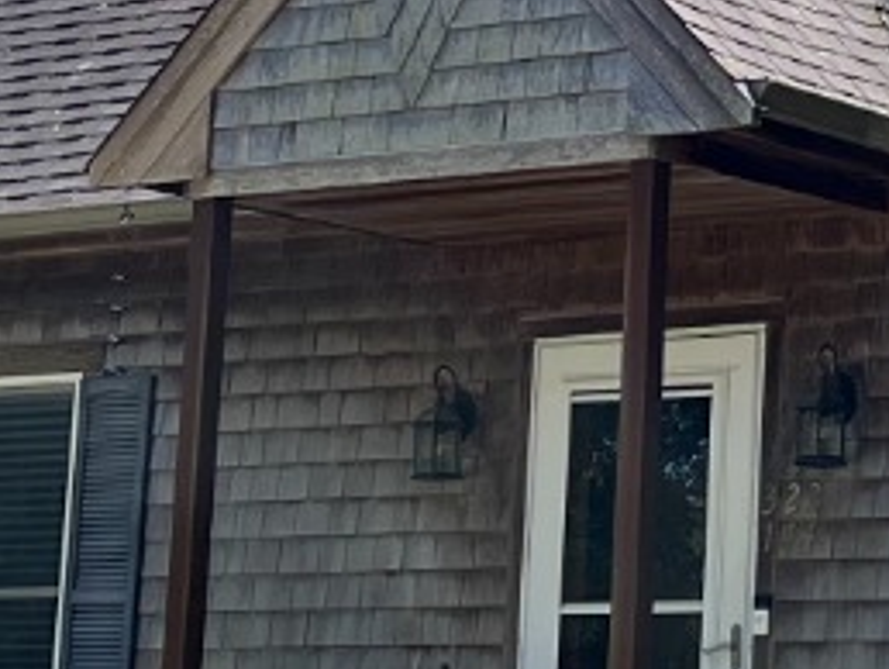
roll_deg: -1.7
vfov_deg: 10.2
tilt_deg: +11.6
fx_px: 3727
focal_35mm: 145
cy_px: 34
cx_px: 961
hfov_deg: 13.4
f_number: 1.6
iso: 50
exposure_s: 1/1776
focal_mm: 5.1
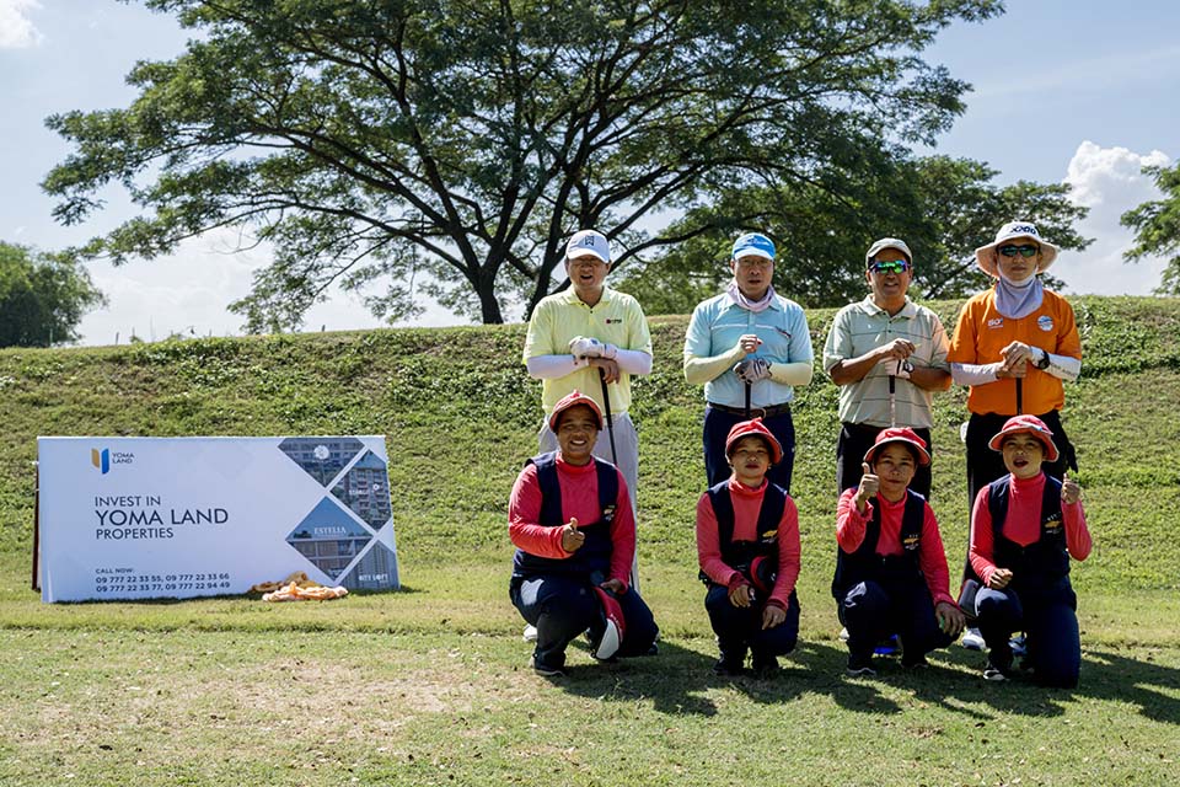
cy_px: 394
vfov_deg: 32.6
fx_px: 1344
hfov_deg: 47.4
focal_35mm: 41
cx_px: 590
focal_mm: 41
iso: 200
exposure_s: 1/640
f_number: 7.1
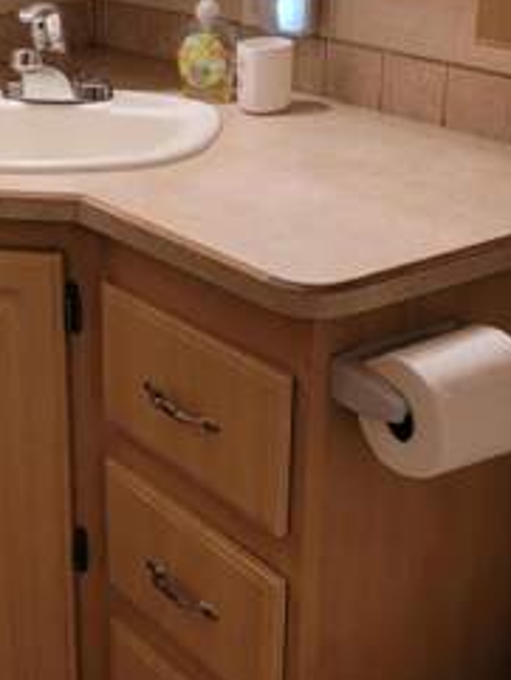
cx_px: -116
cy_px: 285
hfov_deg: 19.9
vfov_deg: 28.1
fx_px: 1357
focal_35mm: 69
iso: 200
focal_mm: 5.4
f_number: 1.8
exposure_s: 1/60
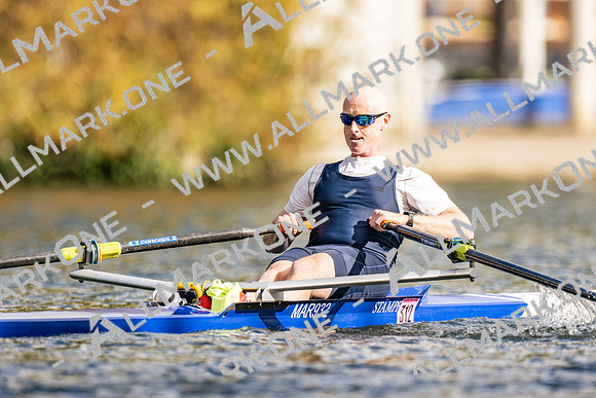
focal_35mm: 900
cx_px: 298
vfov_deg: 1.5
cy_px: 199
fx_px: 14910
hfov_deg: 2.3
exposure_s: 1/2500
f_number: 4
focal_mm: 600
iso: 180
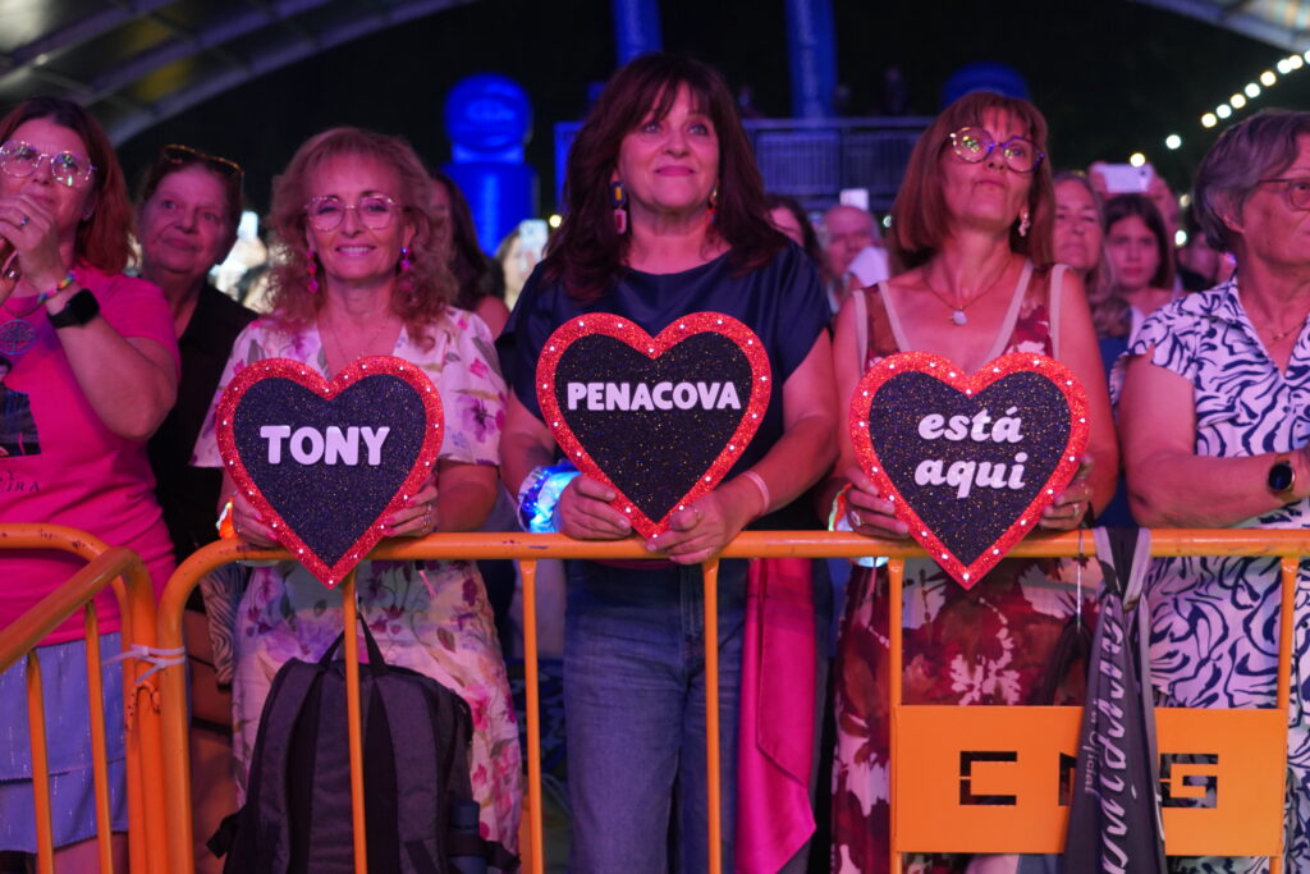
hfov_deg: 38.9
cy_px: 437
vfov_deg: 26.5
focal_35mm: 51
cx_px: 655
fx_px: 1856
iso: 3200
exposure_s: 1/160
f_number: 4
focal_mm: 51
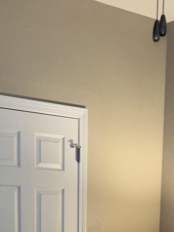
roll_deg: -1.2
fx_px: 590
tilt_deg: -12.4
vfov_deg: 19.8
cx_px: 112
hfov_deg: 16.8
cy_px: 330
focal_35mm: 88
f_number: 1.6
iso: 64
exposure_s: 1/15
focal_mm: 5.1
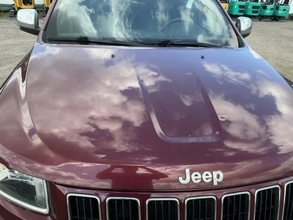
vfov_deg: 49.7
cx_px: 146
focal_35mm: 28
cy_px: 110
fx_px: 237
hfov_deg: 63.4
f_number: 1.8
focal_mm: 3
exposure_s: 1/400
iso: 25
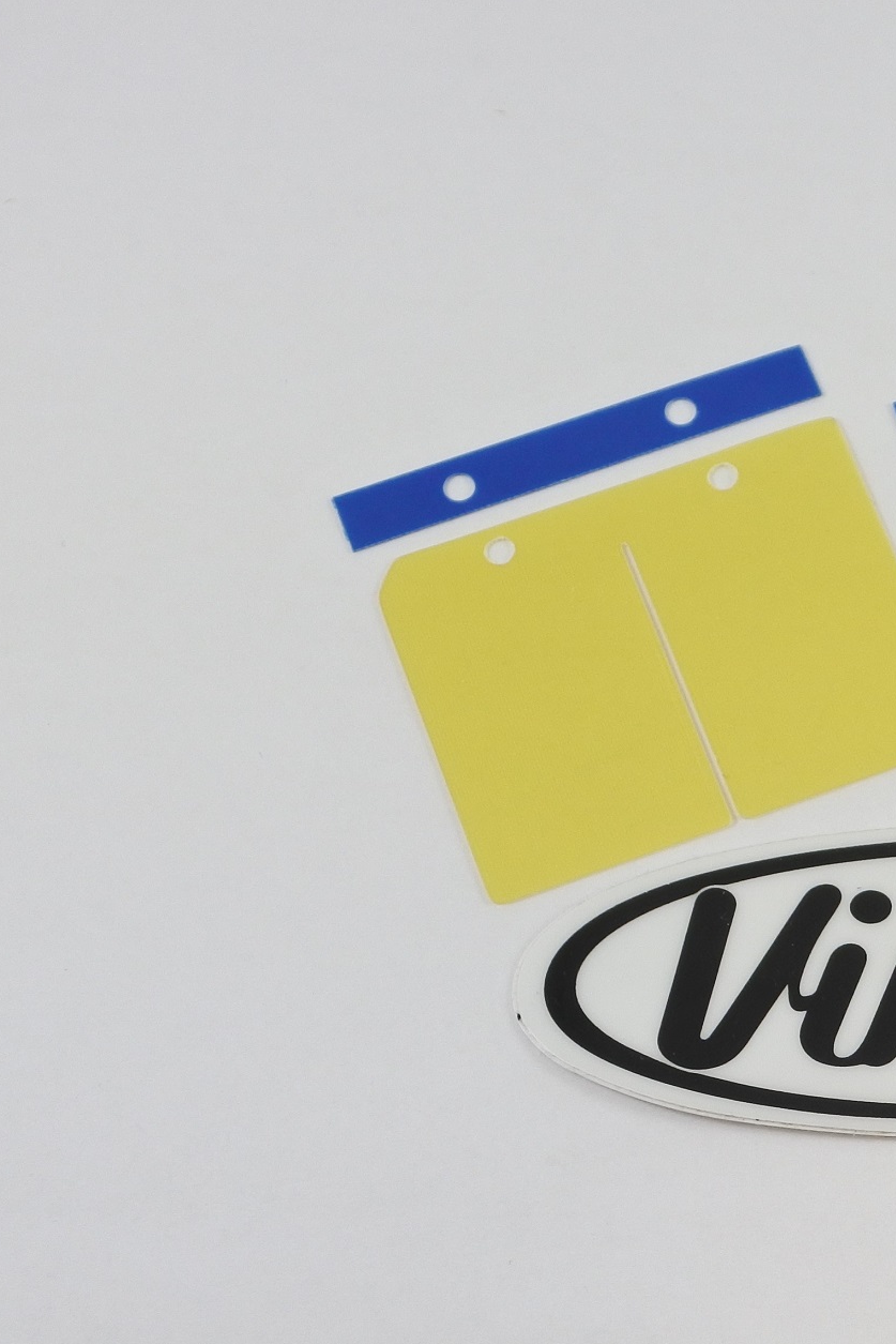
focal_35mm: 55
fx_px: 2053
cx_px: 950
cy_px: 682
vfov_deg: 36.2
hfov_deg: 23.3
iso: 400
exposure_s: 1/200
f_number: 4
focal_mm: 13.7
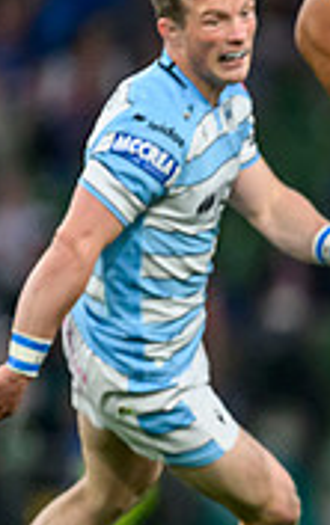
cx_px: 918
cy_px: 395
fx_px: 26011
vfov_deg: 1.2
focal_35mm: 1812
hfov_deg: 0.7
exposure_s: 1/3200
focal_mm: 400
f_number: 2.8
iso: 3200
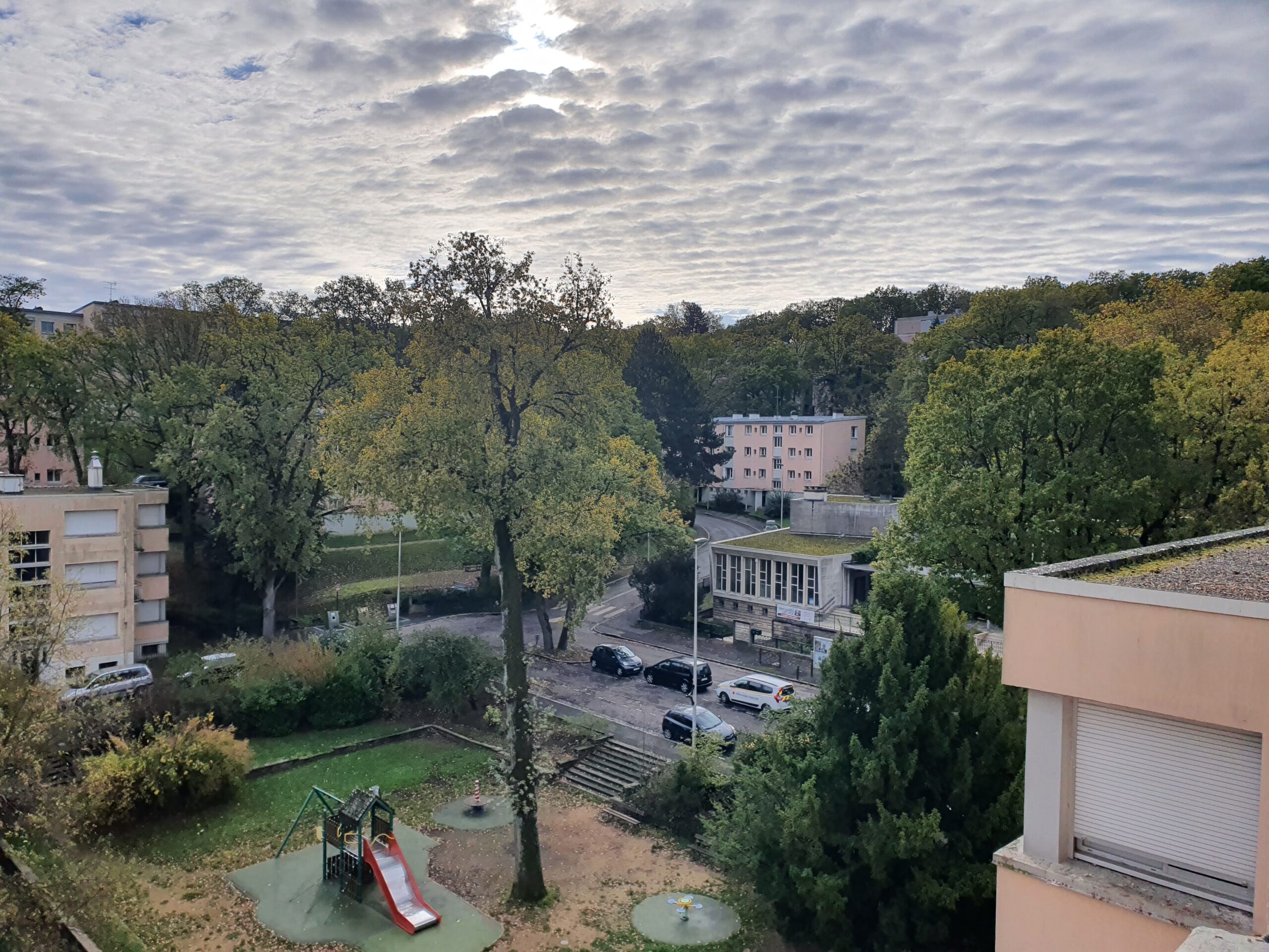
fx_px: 953
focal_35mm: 26
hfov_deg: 67.3
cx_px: 634
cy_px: 476
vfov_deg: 53.1
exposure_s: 1/2144
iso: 50
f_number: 2.4
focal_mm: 4.32
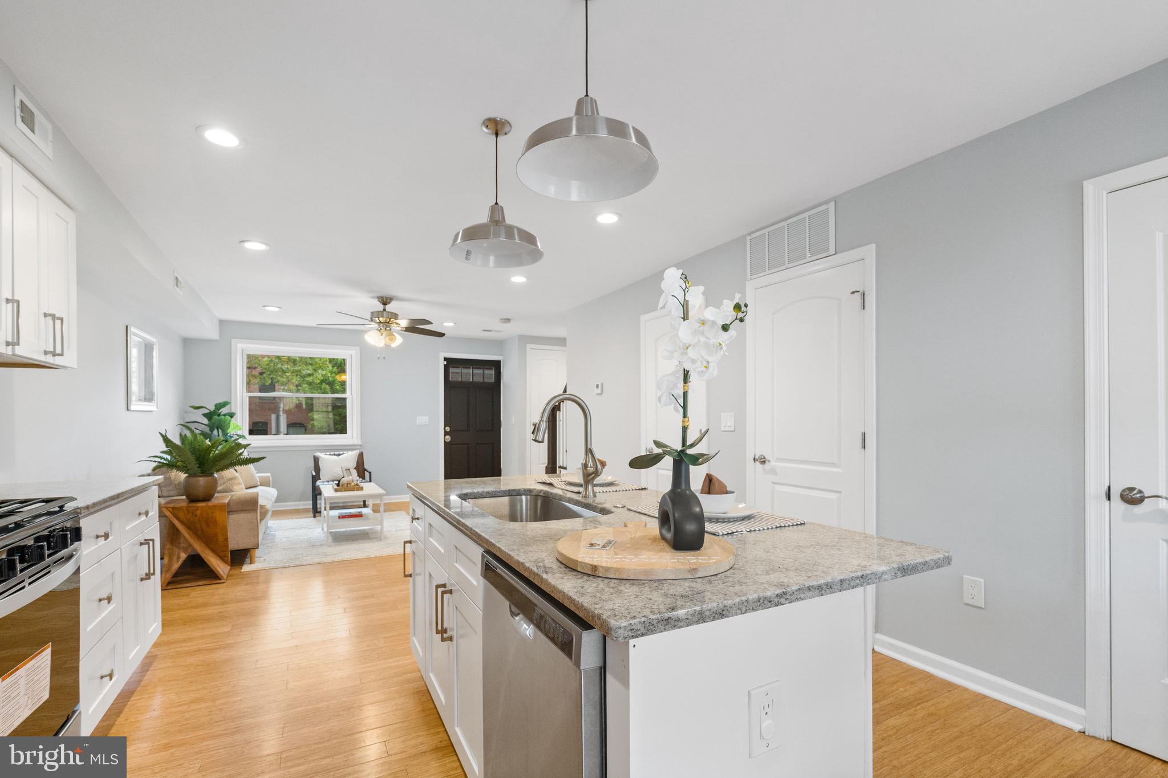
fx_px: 519
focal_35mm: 16
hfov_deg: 96.7
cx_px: 584
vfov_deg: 73.7
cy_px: 389
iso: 2000
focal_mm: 16
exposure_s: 1/20
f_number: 8
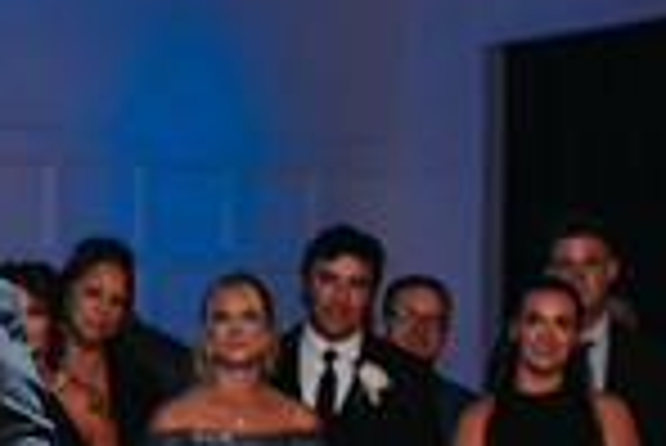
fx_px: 2592
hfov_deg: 13.8
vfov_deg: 9.7
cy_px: 505
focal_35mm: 140
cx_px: -313
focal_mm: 35
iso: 1000
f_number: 2.8
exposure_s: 1/200
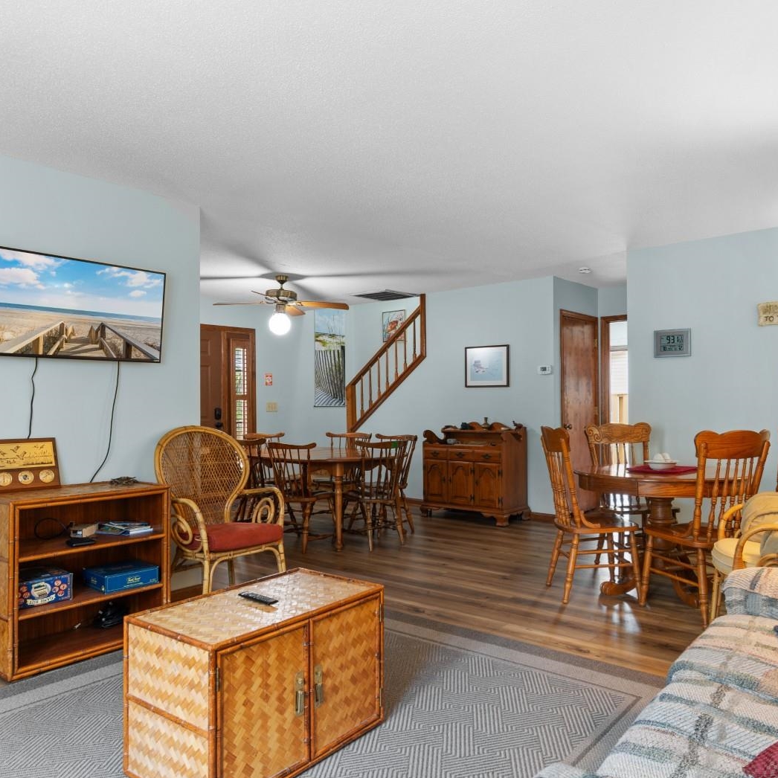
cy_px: 396
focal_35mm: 25
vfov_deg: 62.9
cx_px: 411
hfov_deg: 62.9
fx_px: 636
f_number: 4.8
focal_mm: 13
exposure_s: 1/2
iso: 100
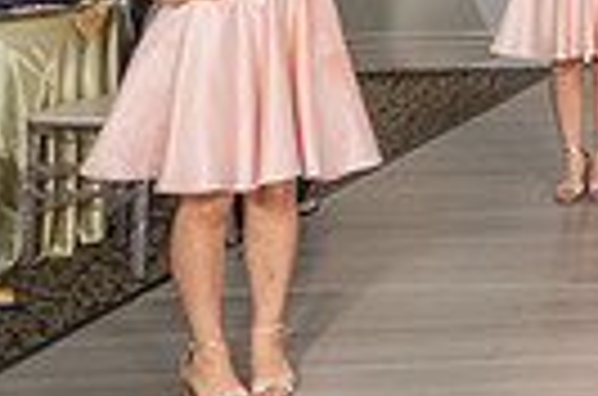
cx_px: 1286
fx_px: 1740
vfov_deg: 11.8
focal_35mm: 105
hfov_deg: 14.9
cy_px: -367
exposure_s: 1/160
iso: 500
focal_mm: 24
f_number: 3.5
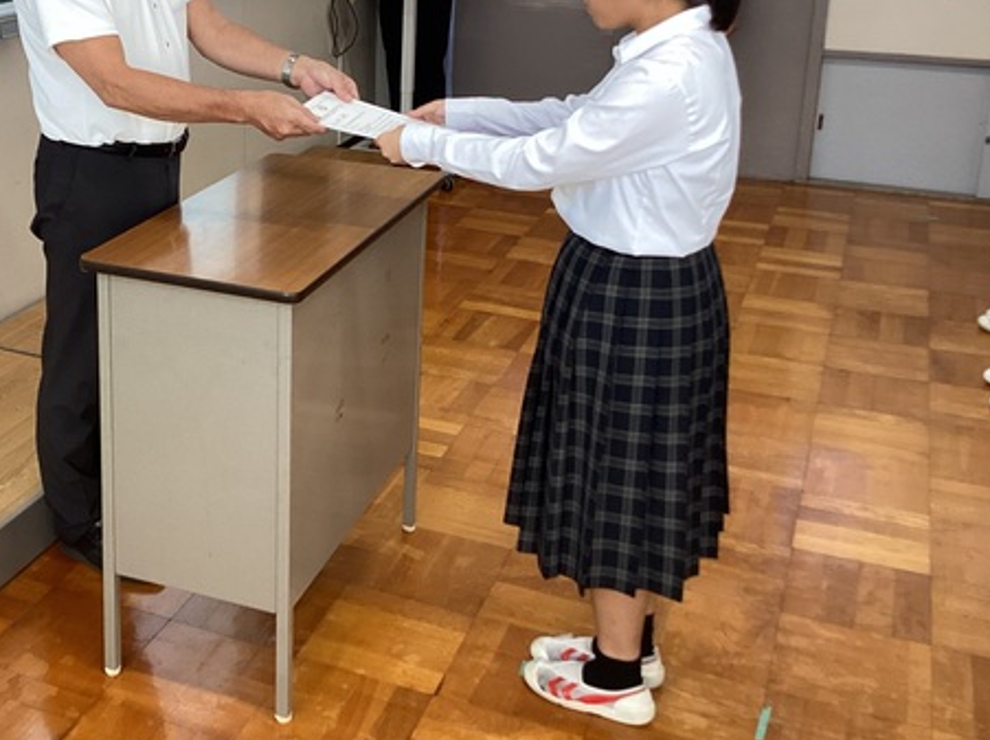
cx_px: 312
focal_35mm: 44
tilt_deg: -16.7
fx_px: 1257
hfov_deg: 42.3
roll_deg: +0.3
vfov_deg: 32.4
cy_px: 225
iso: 80
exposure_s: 1/100
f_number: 2.4
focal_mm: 3.3
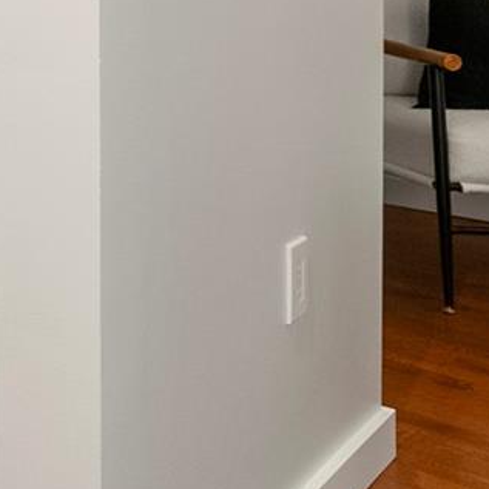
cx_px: -452
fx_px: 1167
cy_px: -123
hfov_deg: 17.7
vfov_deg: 21.7
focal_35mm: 73
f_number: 8
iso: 800
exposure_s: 1/8
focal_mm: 17
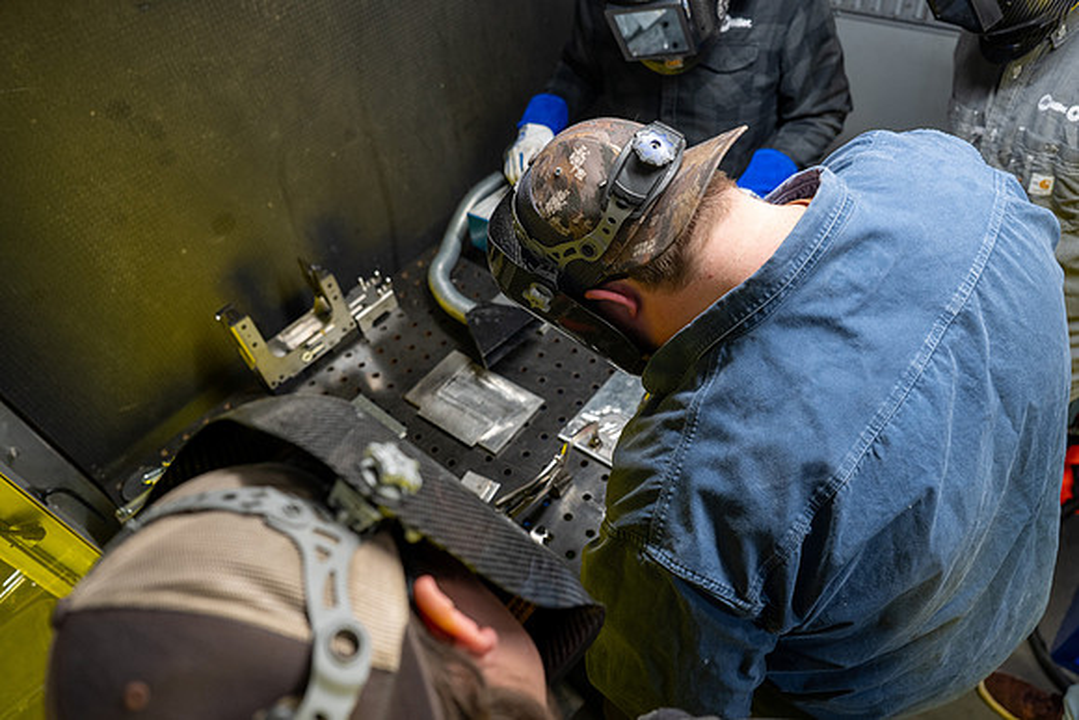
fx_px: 719
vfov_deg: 53.2
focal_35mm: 24
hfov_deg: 73.7
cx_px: 540
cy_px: 360
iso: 800
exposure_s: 1/80
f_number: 3.5
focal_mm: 24
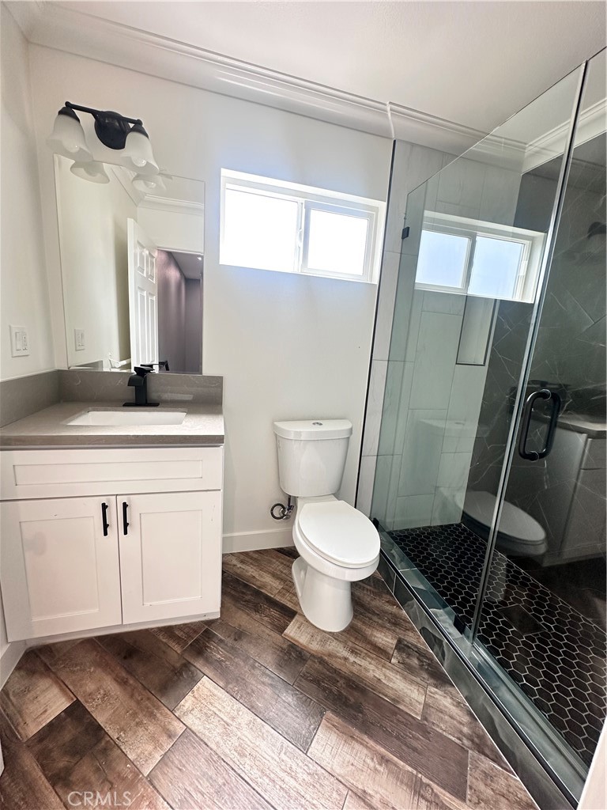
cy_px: 405
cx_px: 304
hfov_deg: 85.7
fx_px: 327
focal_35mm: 14
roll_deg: -4.7
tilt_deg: -10.8
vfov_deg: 102.1
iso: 160
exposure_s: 1/99
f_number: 2.2
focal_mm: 2.22
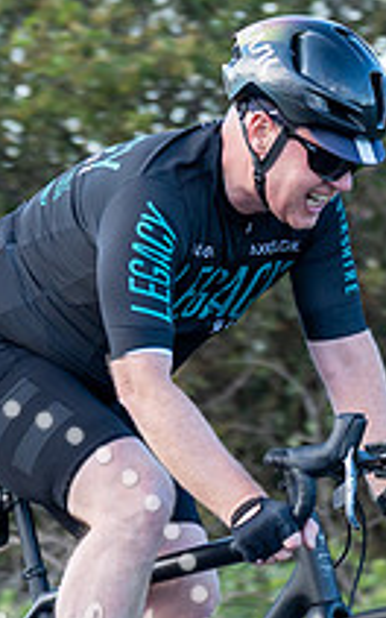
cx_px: 310
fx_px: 7468
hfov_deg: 3.0
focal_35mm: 444
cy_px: 178
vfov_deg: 4.7
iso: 500
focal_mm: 97
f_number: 3.2
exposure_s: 1/640
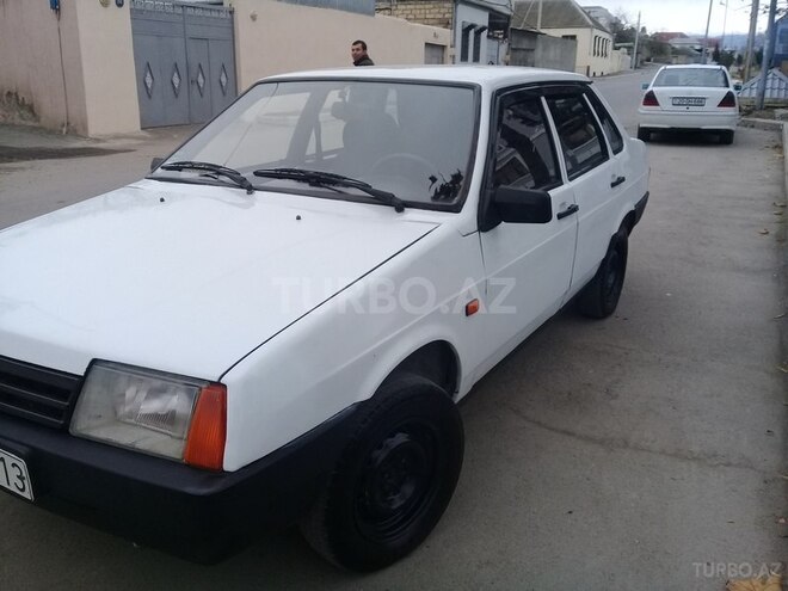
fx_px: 706
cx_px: 394
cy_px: 296
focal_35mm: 31
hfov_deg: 58.4
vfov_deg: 45.4
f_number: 2.2
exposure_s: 1/161
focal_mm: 3.3
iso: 50
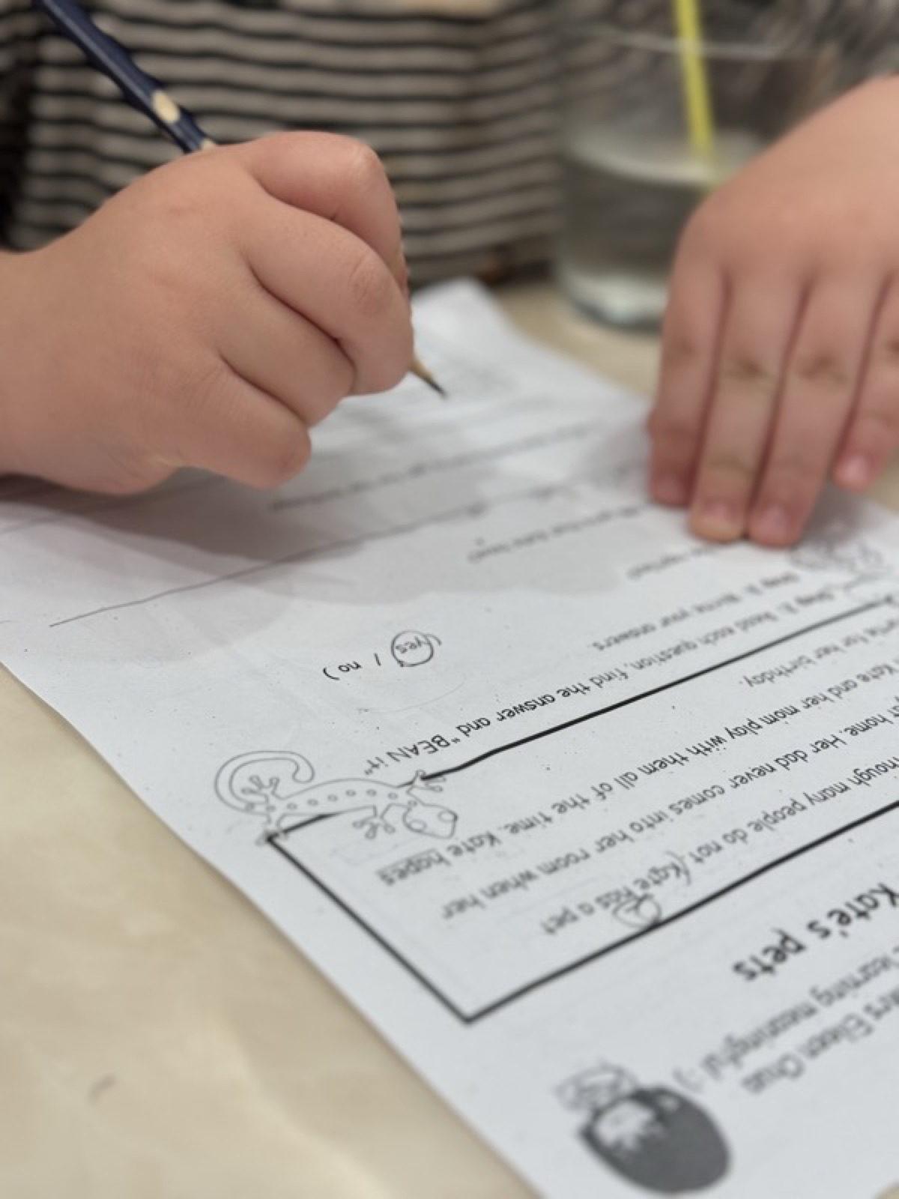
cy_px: 600
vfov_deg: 39.7
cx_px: 450
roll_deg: -6.6
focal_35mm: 48
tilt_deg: -27.8
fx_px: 1662
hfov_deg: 30.3
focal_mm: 6.86
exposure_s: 1/100
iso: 100
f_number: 1.78
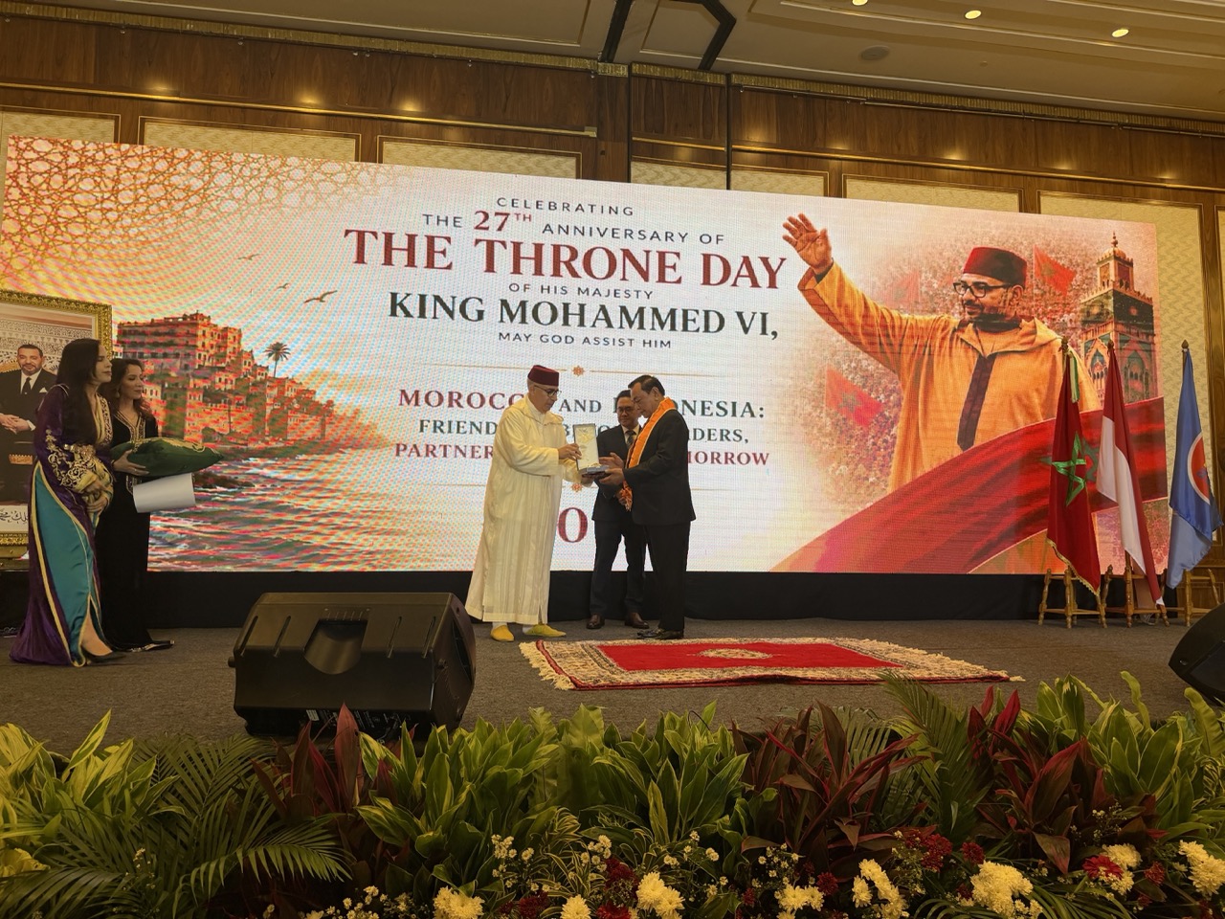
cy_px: 460
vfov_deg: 56.8
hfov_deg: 71.6
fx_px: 849
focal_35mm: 24
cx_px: 612
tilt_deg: +3.9
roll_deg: -0.8
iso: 125
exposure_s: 1/120
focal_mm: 6.76
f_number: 1.78
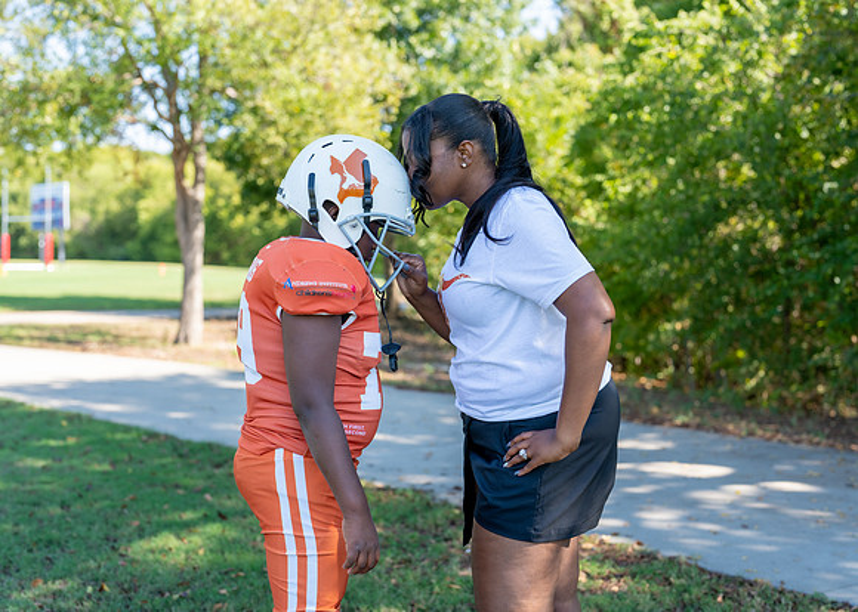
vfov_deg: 27.0
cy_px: 306
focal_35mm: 52
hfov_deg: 37.2
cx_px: 429
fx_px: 1276
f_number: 2.8
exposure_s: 1/400
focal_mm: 50
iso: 125
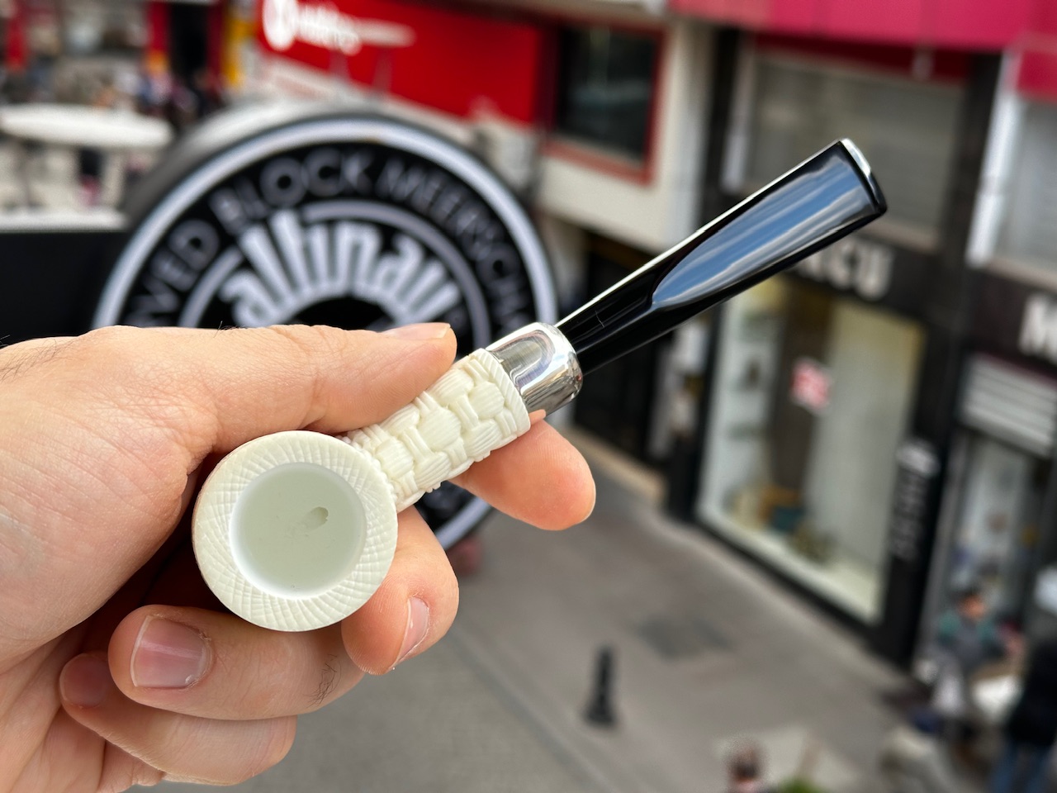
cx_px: 528
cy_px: 396
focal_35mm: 48
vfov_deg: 30.3
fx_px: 1466
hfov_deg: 39.7
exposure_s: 1/210
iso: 50
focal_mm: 6.86
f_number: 1.78
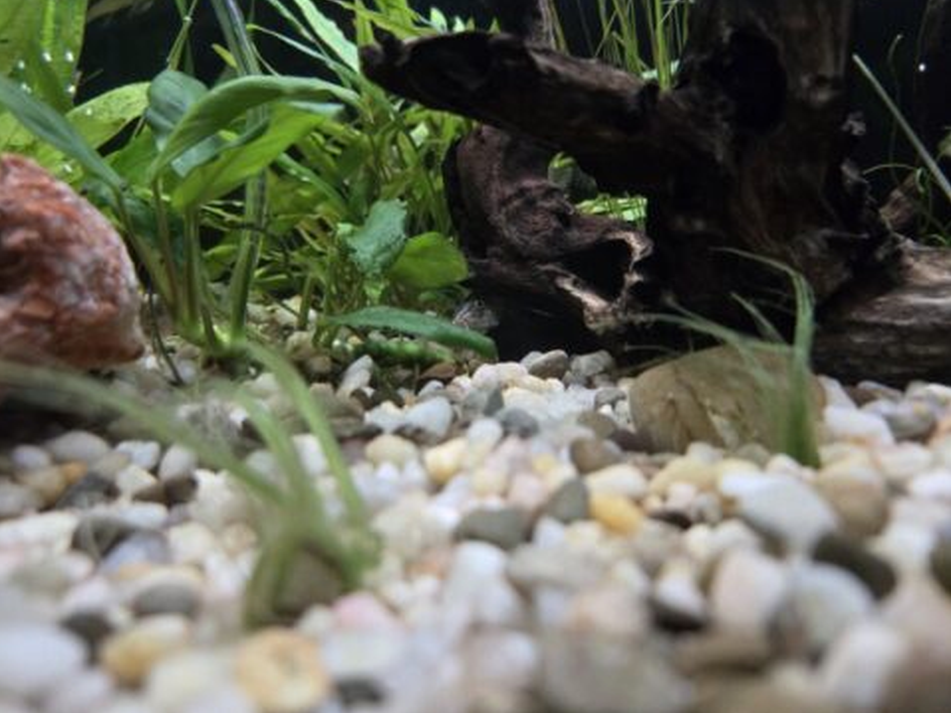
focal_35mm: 24
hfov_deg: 71.6
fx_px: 659
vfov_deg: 56.8
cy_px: 349
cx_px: 457
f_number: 1.8
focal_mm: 5.4
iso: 800
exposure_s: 1/120
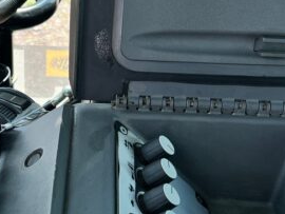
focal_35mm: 77
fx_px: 635
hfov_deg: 24.1
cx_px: -7
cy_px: 127
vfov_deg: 19.2
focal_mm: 5.7
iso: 50
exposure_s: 1/909
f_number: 1.5
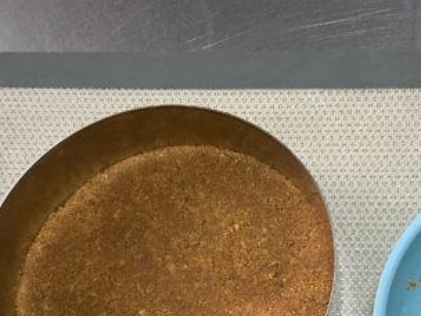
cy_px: 330
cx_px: 328
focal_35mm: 57
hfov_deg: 33.0
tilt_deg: -73.9
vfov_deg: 24.3
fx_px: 693
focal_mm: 4.25
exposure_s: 1/60
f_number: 1.8
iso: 250
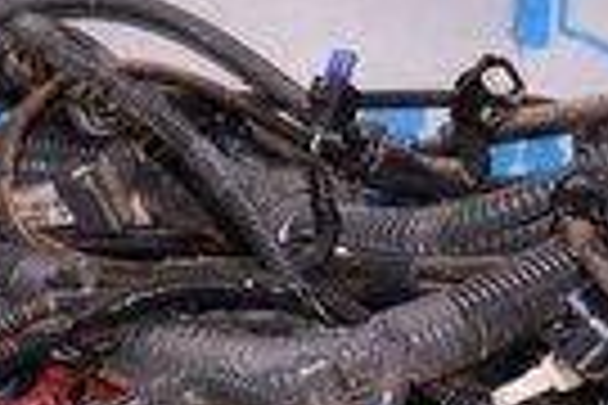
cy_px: 43
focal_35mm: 228
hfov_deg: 9.0
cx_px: 365
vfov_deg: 6.0
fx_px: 3850
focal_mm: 20
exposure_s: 1/125
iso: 1600
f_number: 8
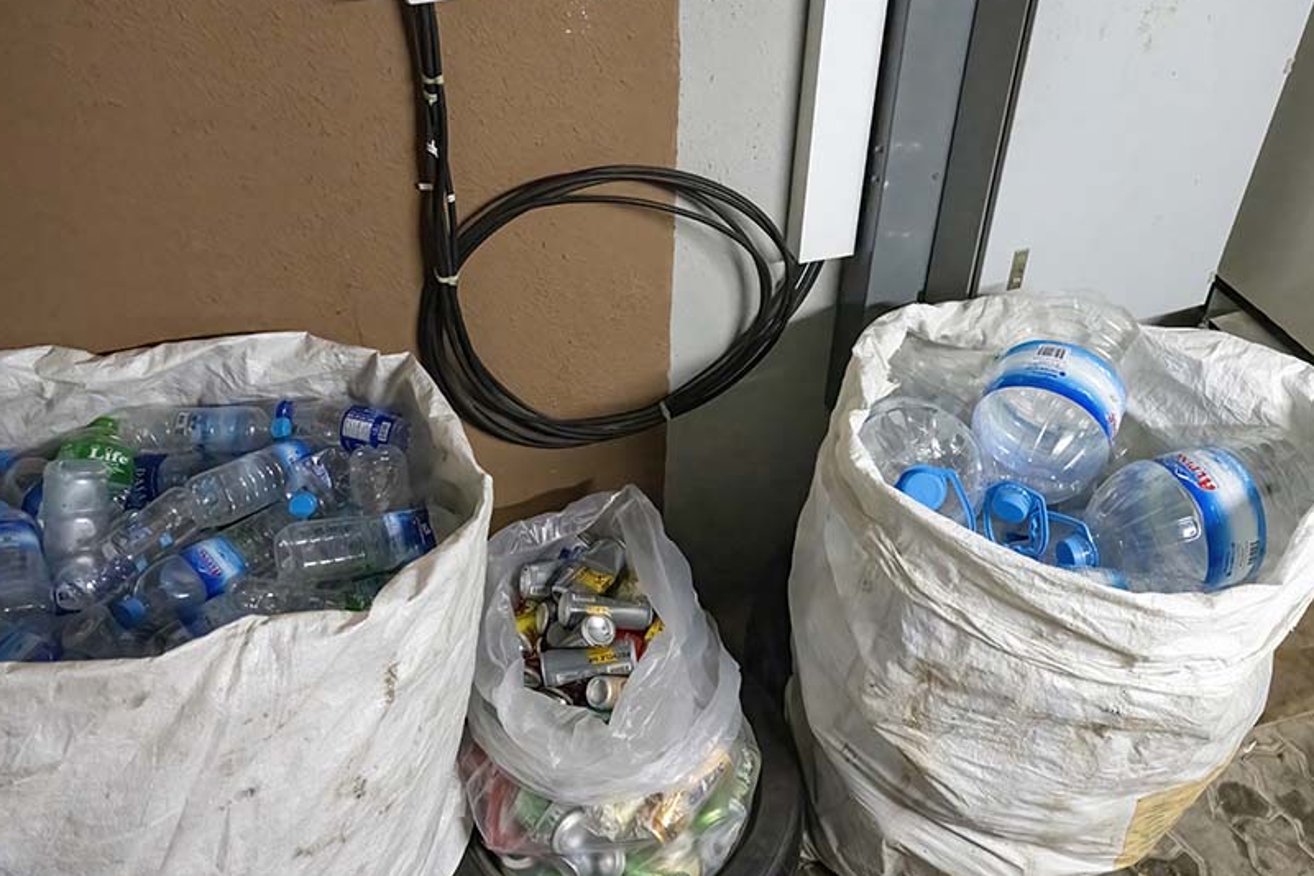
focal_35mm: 30
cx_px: 613
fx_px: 1095
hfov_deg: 61.9
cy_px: 422
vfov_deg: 43.6
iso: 14400
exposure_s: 1/100
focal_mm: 25
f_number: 4
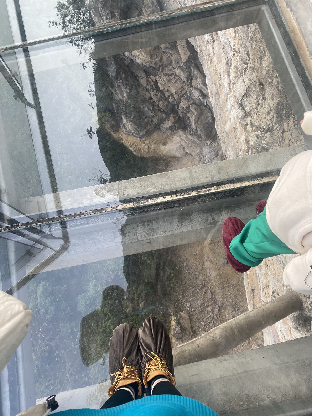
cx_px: 156
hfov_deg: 53.1
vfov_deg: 67.3
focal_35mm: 26
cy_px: 208
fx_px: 312
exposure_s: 1/149
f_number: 1.8
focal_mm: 4.25
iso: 32
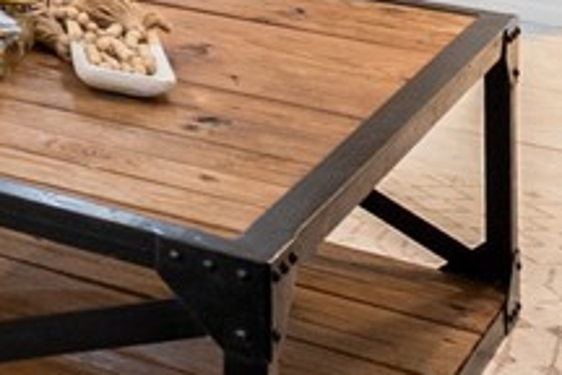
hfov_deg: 13.2
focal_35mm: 110
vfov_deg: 11.6
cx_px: -839
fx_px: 1717
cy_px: -296
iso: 1000
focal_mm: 14
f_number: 7.1
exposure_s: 1/13
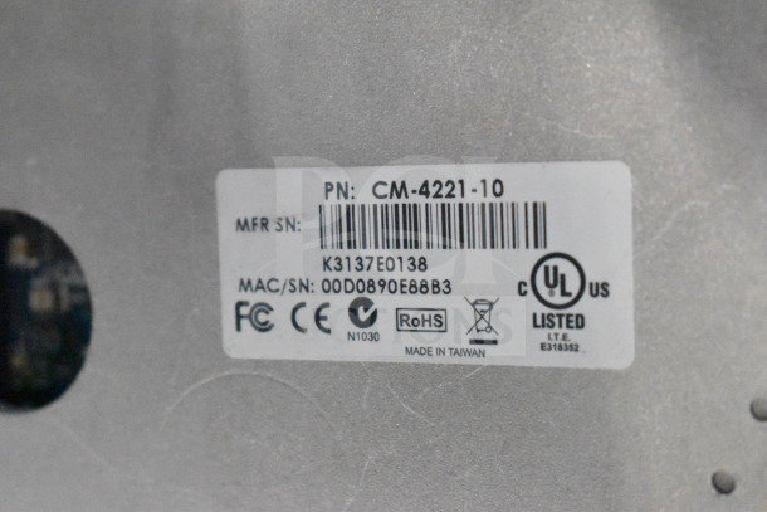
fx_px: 1758
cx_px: 384
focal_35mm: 82
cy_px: 256
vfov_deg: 16.6
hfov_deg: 24.6
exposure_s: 1/100
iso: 25600
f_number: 5.6
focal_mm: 55
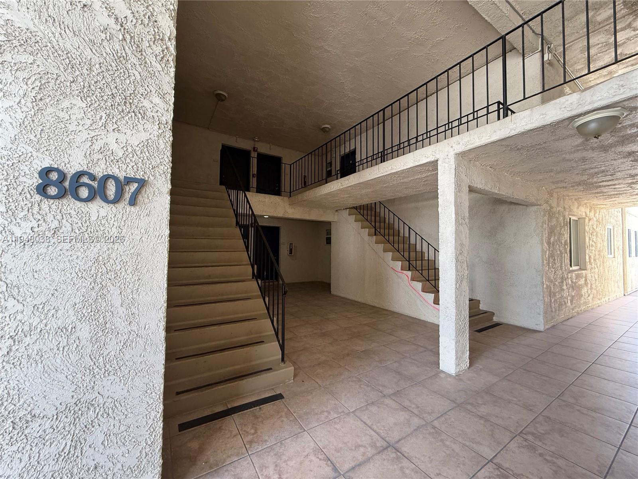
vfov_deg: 85.7
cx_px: 319
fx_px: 258
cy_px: 240
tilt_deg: +2.0
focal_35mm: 14
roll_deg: -1.1
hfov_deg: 102.1
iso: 250
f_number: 2.2
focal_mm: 2.22
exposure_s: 1/99
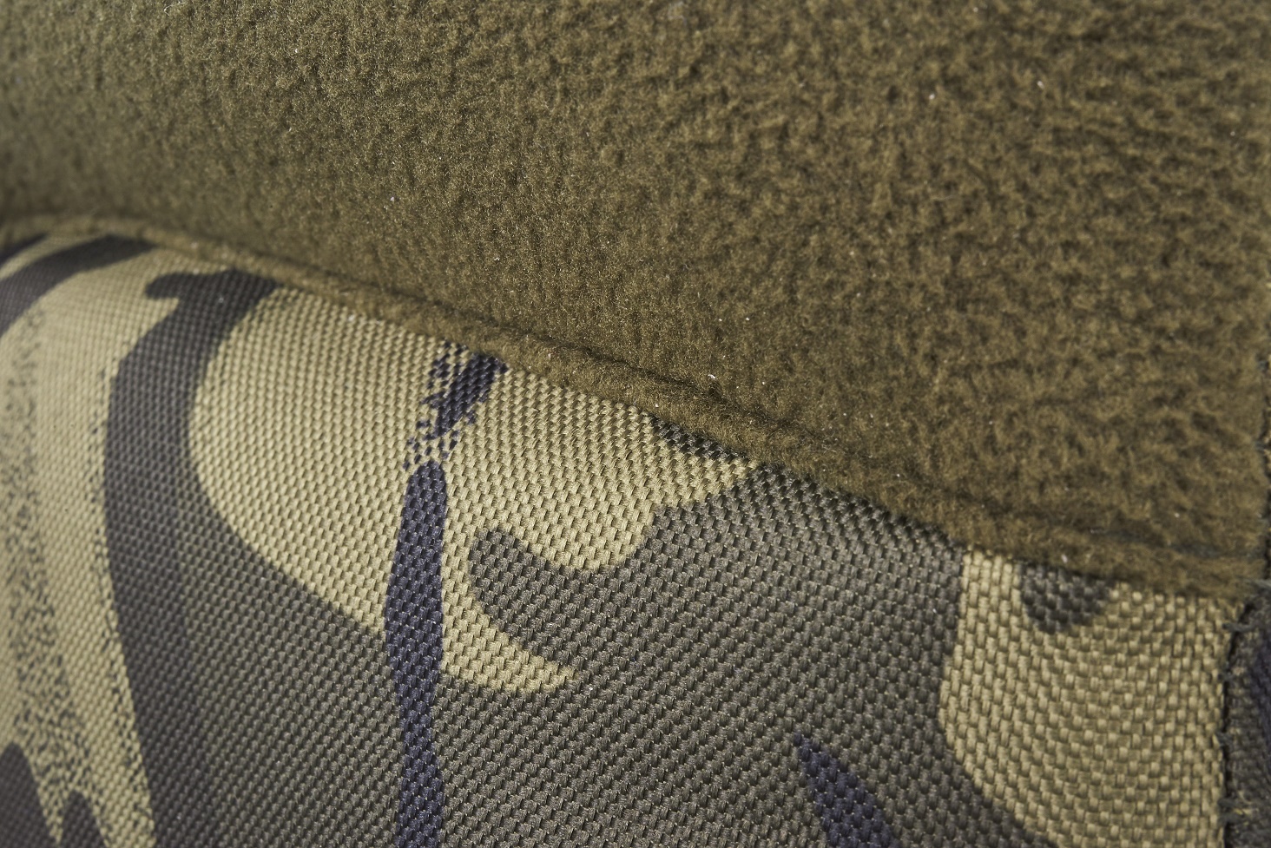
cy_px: 424
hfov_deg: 33.4
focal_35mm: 60
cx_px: 636
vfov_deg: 22.6
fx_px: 2119
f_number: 25
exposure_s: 1/125
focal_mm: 60
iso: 200
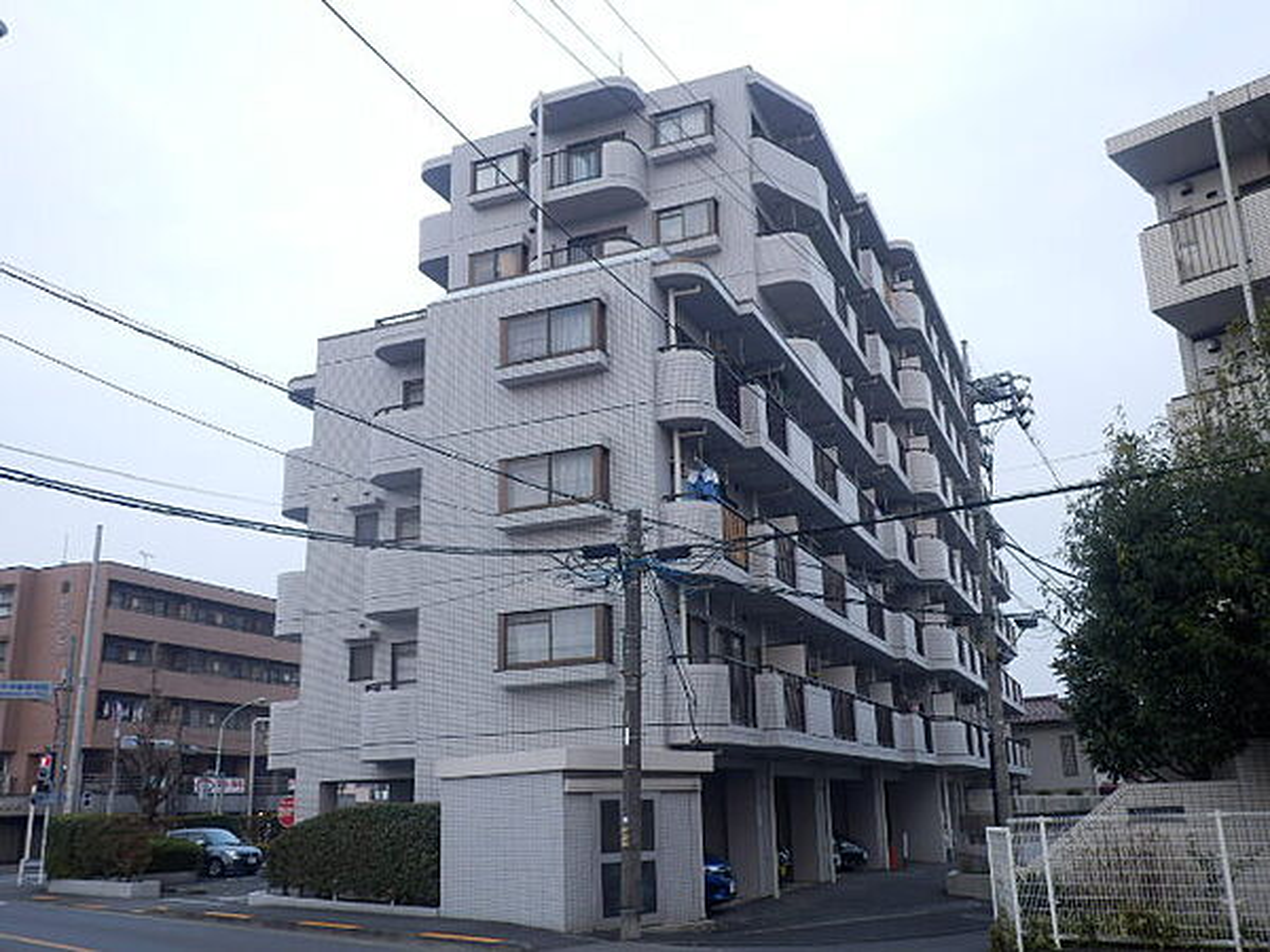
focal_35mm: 37
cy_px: 476
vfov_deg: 38.7
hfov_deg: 50.1
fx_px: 1357
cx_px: 635
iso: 100
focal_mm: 6.6
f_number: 3.9
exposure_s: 1/40
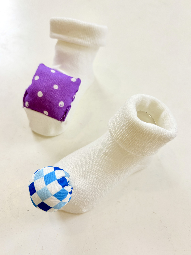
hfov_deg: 53.1
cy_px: 128
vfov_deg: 67.3
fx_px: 191
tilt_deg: -58.4
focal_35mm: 26
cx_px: 96
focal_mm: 5.96
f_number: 1.6
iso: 40
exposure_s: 1/275
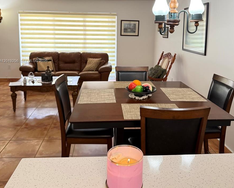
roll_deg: -0.4
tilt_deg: -7.3
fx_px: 222
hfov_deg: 55.6
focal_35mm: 32
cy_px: 61
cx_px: 118
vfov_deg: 45.1
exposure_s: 1/60
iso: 400
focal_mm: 6.76
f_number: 1.78
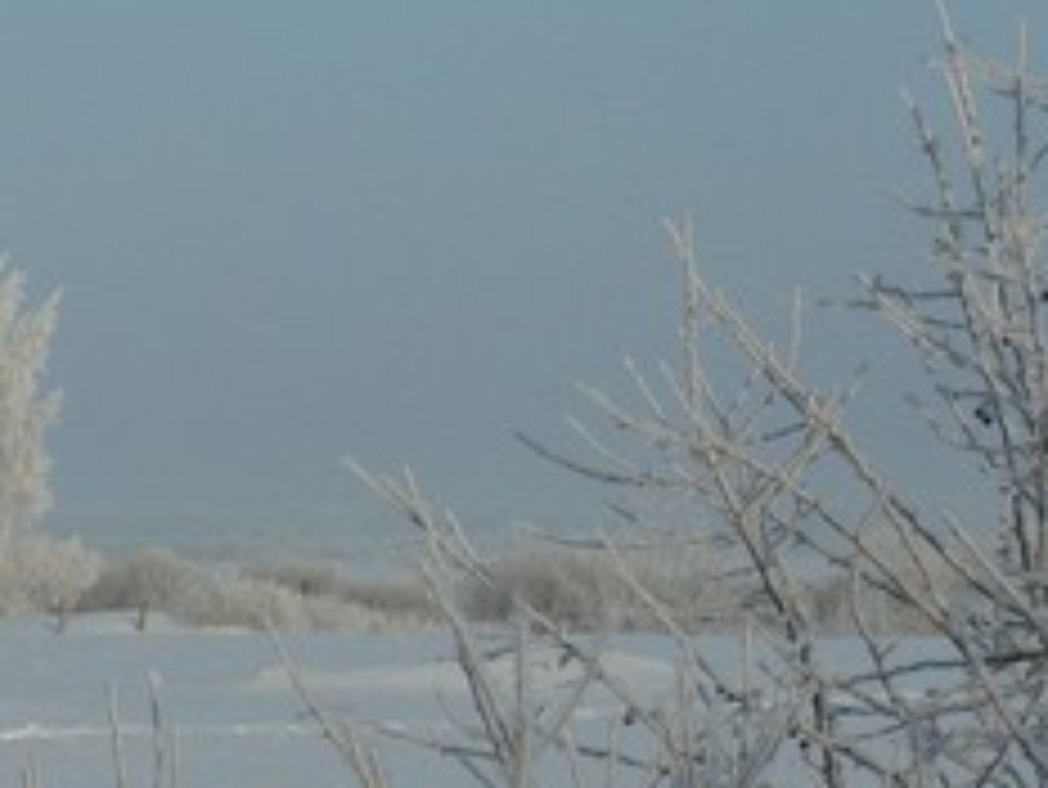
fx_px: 7088
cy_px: 326
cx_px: 108
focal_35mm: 234
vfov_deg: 6.4
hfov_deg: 8.4
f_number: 8
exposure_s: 1/400
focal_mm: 18.2
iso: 100
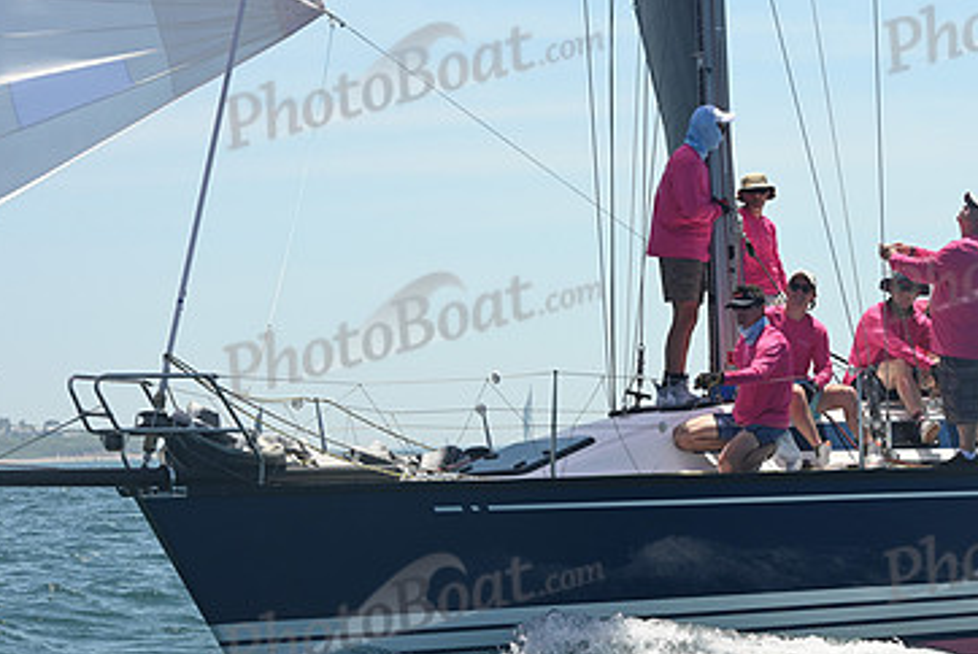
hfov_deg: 13.4
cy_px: 431
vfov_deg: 9.0
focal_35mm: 152
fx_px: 4133
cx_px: 746
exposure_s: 1/1000
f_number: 8
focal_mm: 95
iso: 320
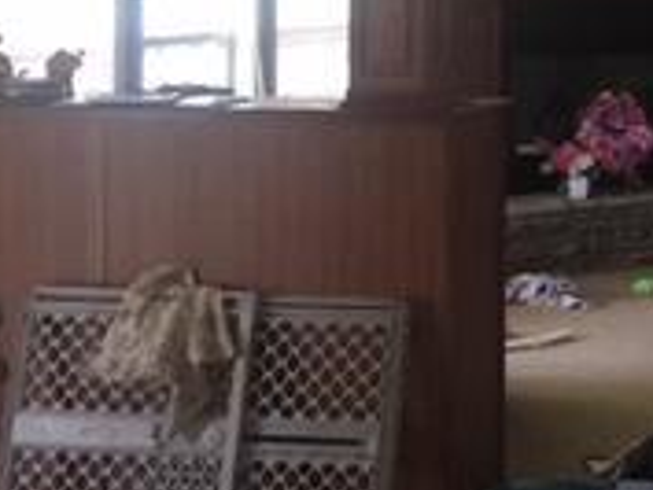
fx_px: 1982
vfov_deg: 13.8
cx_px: 911
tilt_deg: -0.7
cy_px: -41
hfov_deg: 17.3
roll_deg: -1.1
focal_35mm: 105
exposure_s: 1/24
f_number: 2.2
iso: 200
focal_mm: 4.15
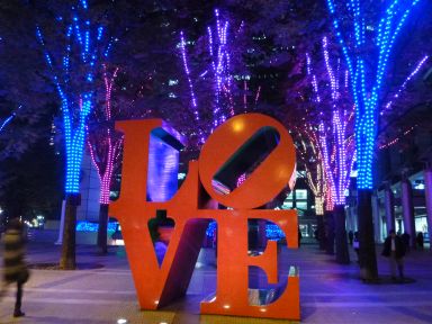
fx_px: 349
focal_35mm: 28
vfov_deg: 49.7
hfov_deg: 63.4
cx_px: 216
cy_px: 162
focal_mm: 4.9
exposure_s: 1/8
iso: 1000
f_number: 3.3
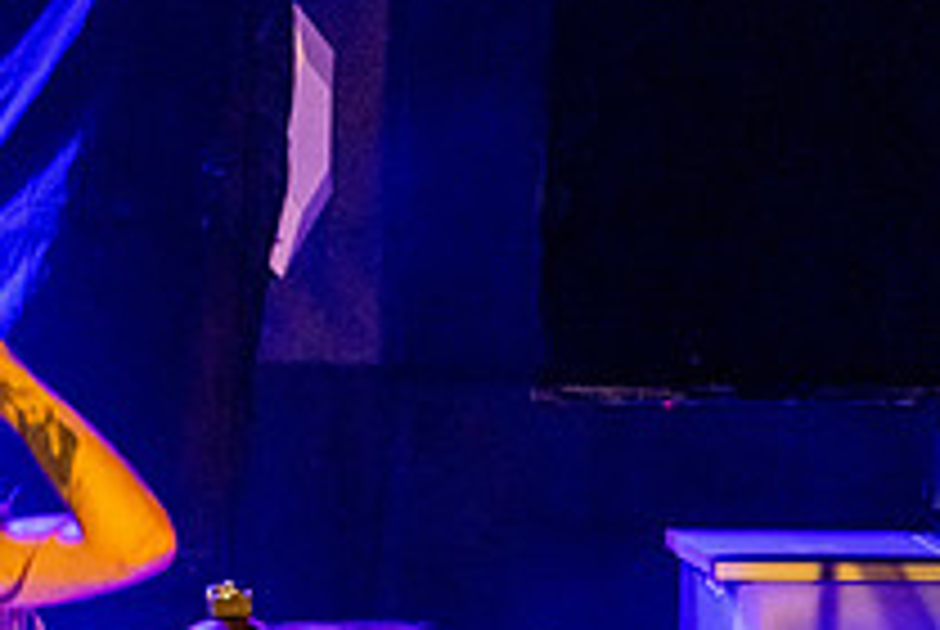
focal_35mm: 499
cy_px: 587
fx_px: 13048
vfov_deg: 2.8
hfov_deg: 4.1
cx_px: 67
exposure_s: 1/200
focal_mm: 180
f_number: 2.8
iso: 4000
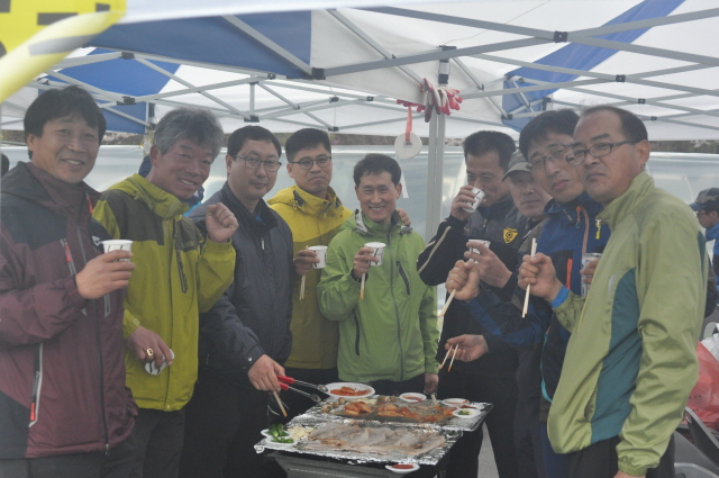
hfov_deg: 37.9
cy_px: 239
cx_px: 360
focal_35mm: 52
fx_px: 1047
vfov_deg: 25.7
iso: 1000
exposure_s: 1/2500
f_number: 4
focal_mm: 35
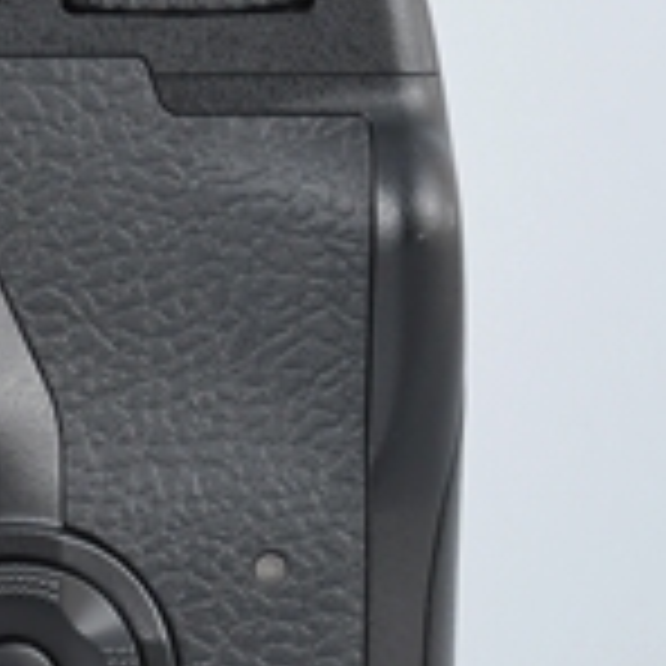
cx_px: -1125
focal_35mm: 622
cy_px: 583
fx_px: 13539
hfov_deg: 2.8
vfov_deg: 2.8
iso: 400
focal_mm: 90
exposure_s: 1/250
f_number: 11
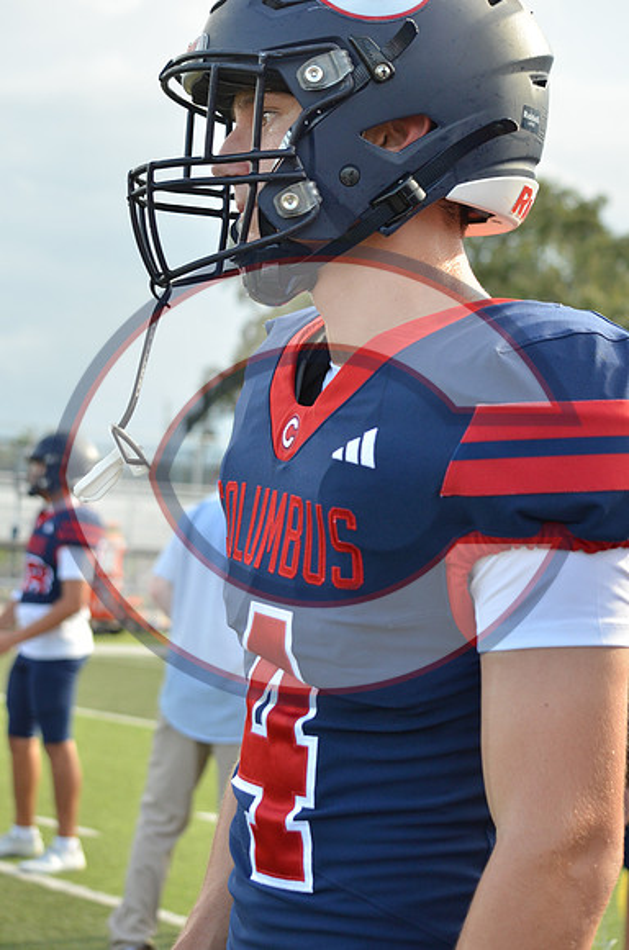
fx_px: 2172
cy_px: 475
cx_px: 314
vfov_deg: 24.7
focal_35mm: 82
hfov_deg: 16.5
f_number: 6.3
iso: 500
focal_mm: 55
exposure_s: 1/500
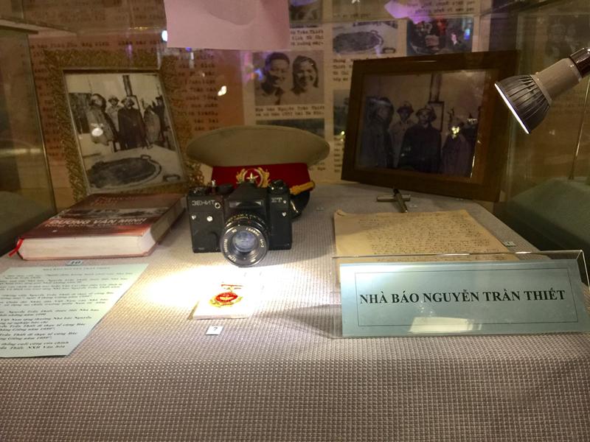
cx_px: 295
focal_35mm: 29
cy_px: 221
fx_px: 494
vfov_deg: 48.2
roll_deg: +0.6
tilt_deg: -15.2
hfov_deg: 61.7
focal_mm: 4.15
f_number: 2.2
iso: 64
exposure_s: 1/33
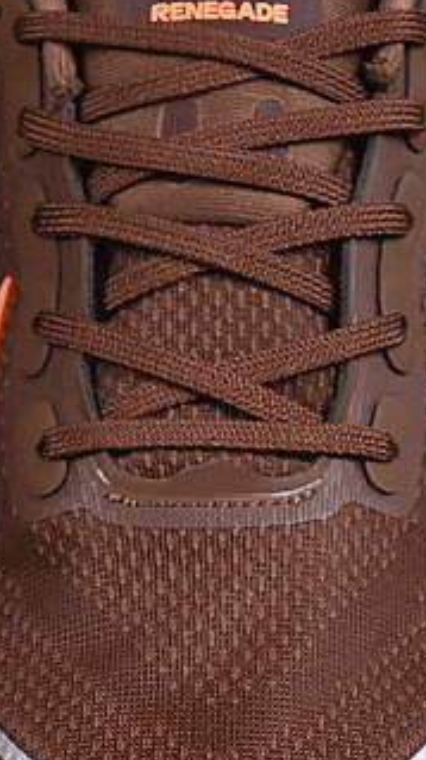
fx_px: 5352
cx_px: -62
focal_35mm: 266
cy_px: 519
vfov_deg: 8.1
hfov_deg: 4.5
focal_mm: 50
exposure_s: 1/60
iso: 160
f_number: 6.3
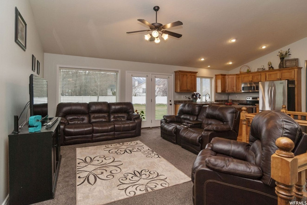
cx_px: 154
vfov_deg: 67.5
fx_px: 154
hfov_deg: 89.9
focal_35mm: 18
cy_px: 102
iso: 200
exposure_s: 1/100
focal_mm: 12
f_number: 5
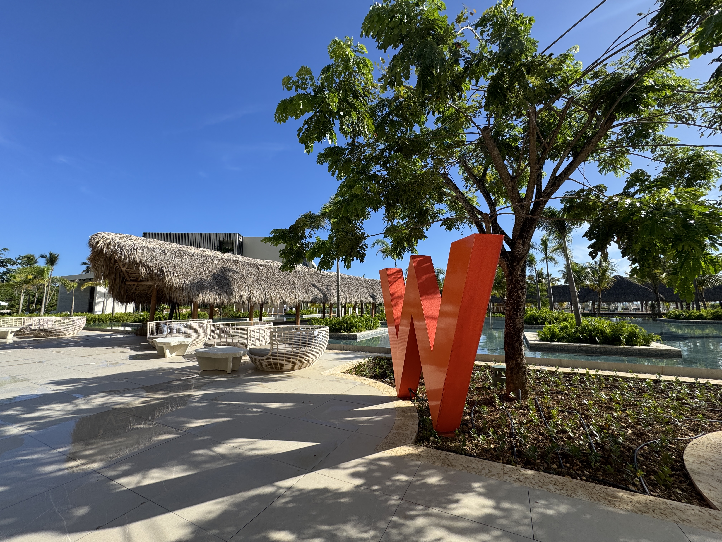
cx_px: 361
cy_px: 271
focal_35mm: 14
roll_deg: +0.0
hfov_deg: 102.1
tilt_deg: +7.3
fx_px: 292
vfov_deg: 85.7
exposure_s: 1/1420
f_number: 2.2
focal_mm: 2.22
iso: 50
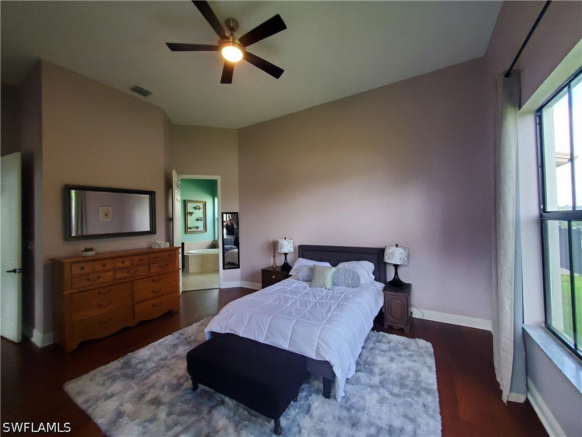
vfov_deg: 89.9
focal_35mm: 13
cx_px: 291
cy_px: 218
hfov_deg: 106.2
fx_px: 219
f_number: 2.2
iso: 400
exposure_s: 1/60
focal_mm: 1.8
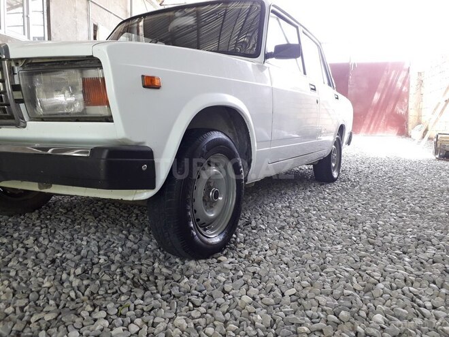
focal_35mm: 27
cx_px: 224
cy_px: 168
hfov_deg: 65.3
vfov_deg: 51.4
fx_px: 350
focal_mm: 3.6
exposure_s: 1/50
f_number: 1.9
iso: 100
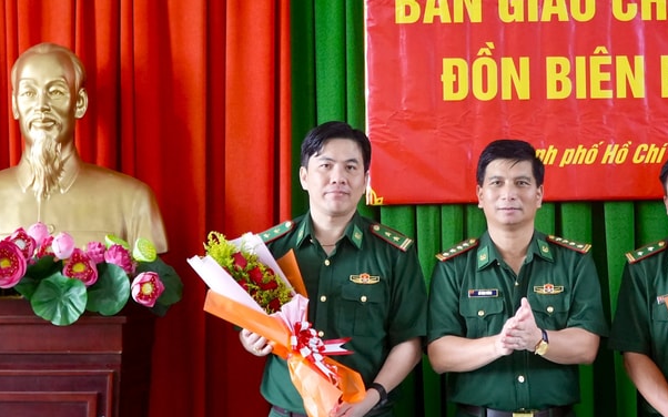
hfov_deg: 22.1
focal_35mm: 94
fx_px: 1707
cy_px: 191
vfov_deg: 13.9
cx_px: 445
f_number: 4
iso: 1600
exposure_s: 1/125
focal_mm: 41
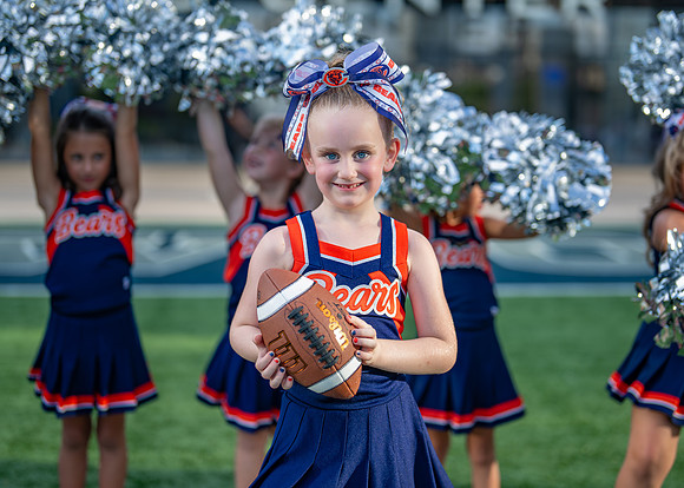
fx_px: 1137
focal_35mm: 59
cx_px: 369
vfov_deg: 24.2
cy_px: 227
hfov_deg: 33.5
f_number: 1.4
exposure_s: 1/2500
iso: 160
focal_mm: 50
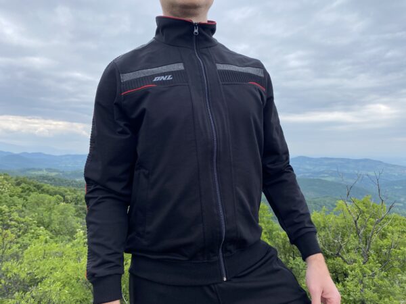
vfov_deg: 53.1
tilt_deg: -1.2
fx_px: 305
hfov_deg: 67.3
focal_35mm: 26
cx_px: 203
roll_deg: -0.6
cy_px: 152
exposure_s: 1/1245
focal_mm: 4.25
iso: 32
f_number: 1.8
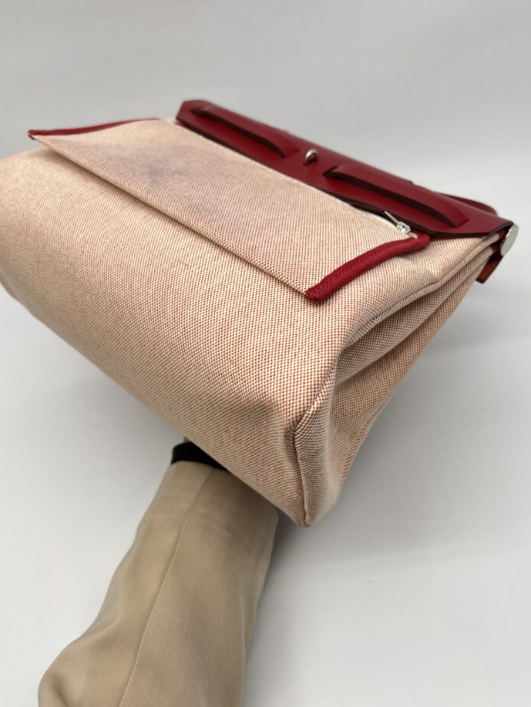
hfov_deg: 48.2
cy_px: 320
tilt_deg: -44.3
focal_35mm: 29
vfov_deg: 61.5
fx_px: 593
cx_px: 269
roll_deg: +14.9
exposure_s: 1/118
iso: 32
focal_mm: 5.7
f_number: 1.5
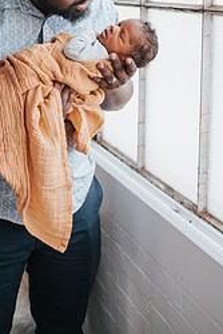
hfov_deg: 21.3
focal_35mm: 63
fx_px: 585
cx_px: 41
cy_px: 40
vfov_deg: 30.6
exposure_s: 1/250
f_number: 3.2
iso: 100
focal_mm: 35
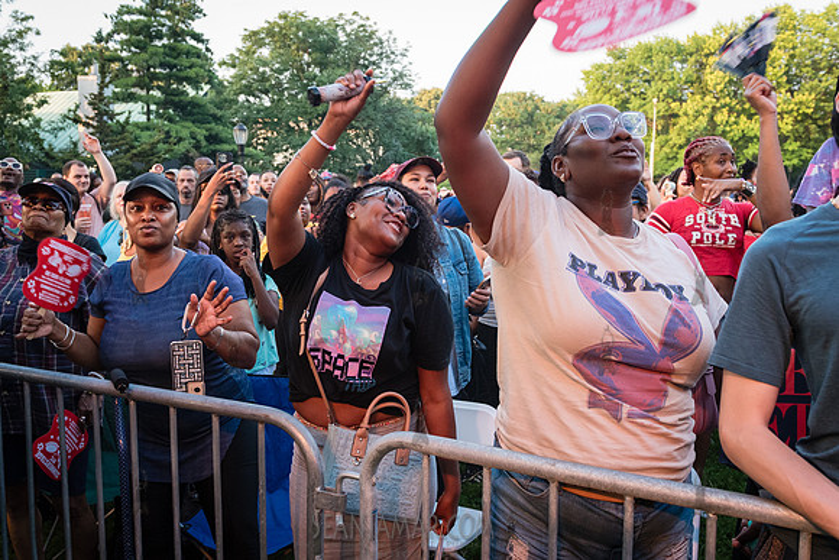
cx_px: 379
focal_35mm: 34
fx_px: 789
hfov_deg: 55.9
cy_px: 275
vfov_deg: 39.1
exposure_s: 1/250
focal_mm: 29
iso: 2000
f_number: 4
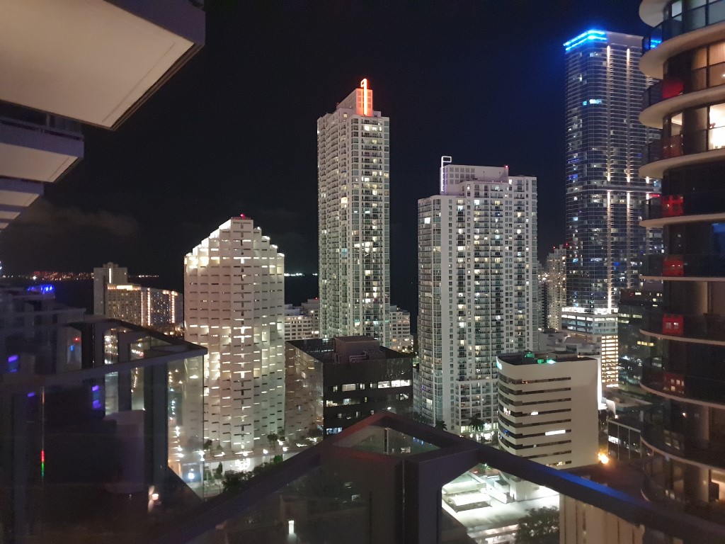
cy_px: 272
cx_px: 362
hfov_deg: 67.3
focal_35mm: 26
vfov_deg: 53.1
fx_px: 545
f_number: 1.5
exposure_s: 1/10
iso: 640
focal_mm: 4.3
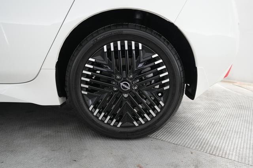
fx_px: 197
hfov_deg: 65.5
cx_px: 126
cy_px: 84
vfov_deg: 46.4
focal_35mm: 28
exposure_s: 1/160
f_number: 2.8
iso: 3200
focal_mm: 28
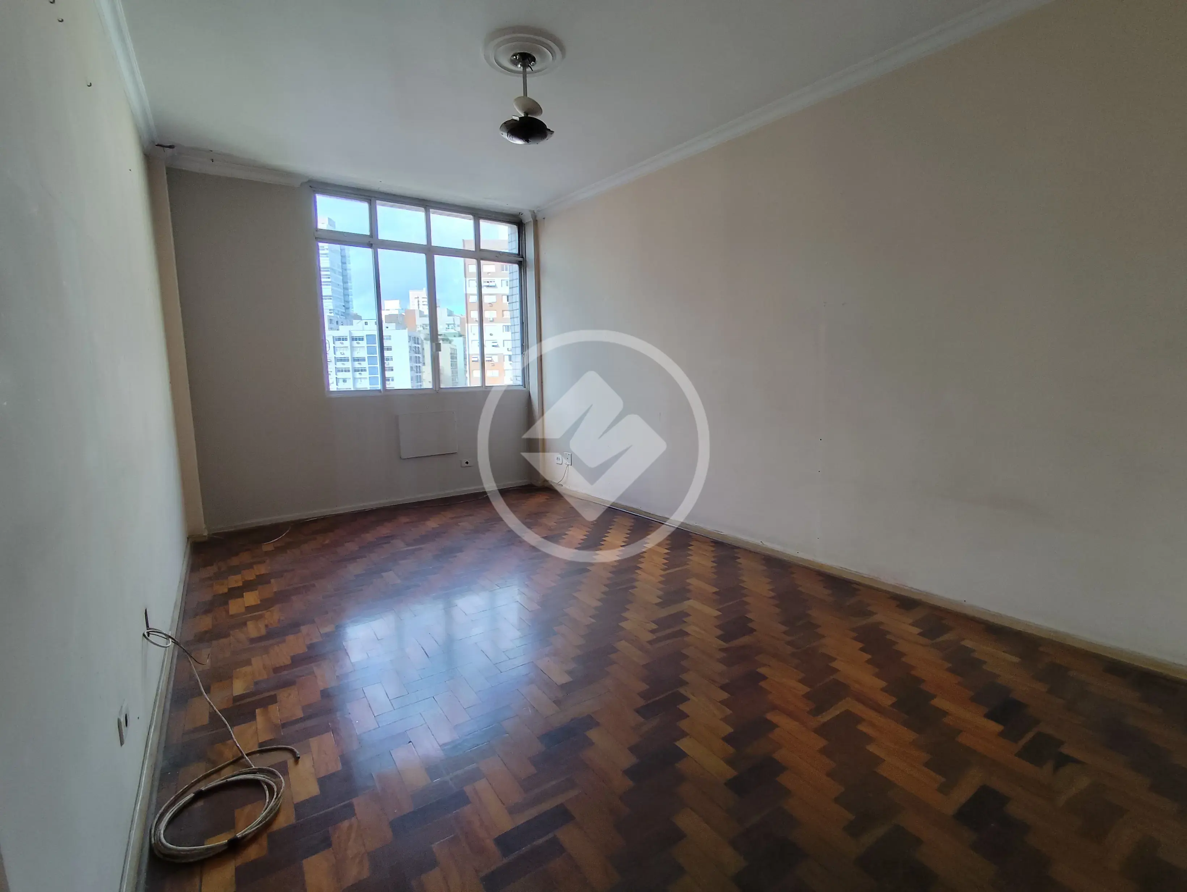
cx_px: 594
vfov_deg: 78.2
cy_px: 446
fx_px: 549
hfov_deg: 94.5
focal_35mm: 16
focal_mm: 1.65
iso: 50
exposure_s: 1/120
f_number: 2.2
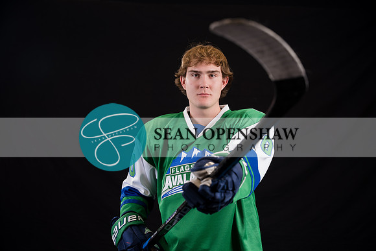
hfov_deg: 38.8
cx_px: 188
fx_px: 534
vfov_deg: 26.4
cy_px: 126
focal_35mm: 51
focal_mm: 51.1
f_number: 3.5
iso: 80
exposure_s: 1/160
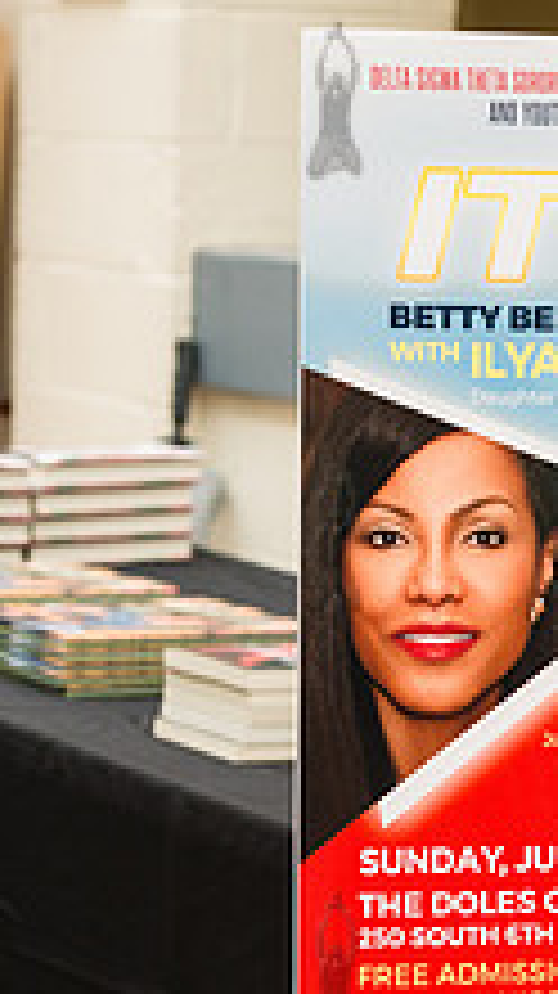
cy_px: 533
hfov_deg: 9.8
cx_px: 333
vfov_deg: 17.3
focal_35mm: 124
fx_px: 3268
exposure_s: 1/500
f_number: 4
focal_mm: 45
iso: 500
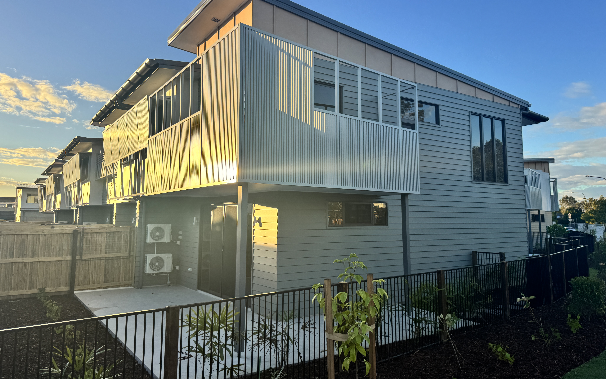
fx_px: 429
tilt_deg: +6.2
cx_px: 303
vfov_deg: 47.5
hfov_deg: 70.4
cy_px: 166
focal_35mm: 26
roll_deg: +0.9
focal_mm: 6.76
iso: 80
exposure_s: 1/1767
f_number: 1.78
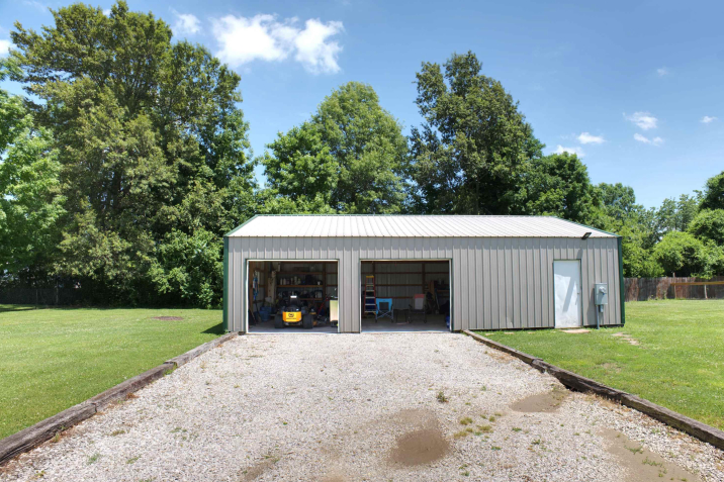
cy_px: 249
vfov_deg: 57.2
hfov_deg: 78.6
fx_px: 442
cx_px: 370
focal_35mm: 22
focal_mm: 20
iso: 100
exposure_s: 1/500
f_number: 8
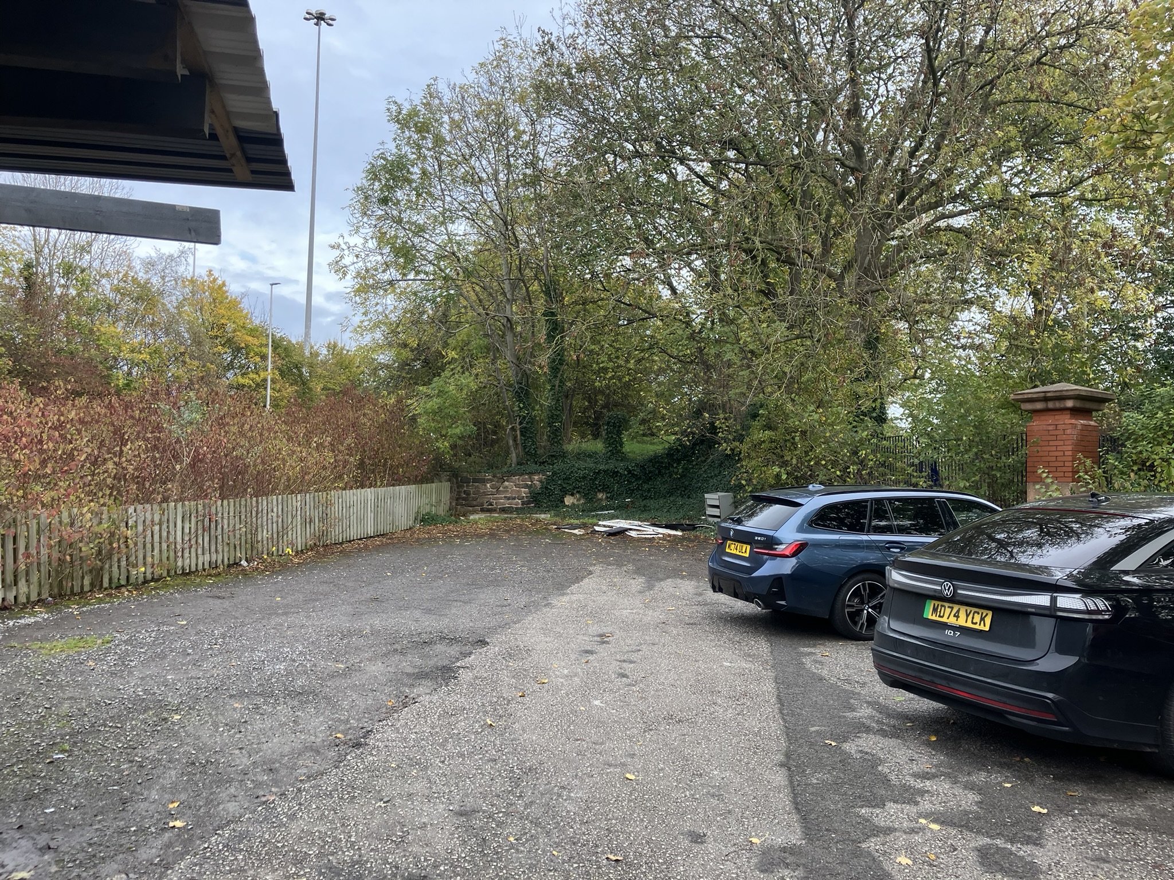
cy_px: 440
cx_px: 587
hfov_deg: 63.4
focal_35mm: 28
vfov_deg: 49.7
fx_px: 950
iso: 32
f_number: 1.8
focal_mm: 3.99
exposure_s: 1/208
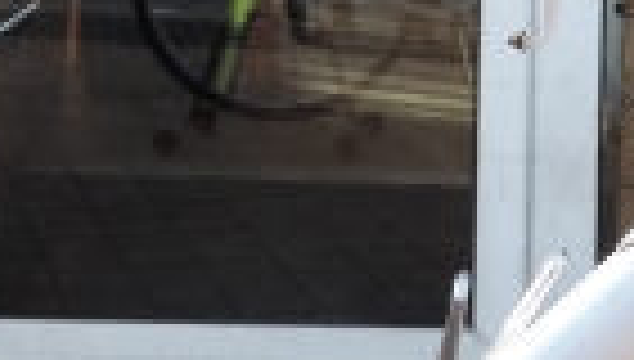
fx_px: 1870
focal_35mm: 111
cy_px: -153
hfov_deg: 18.6
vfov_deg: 10.7
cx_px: 674
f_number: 3
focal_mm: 4.3
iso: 80
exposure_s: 1/125
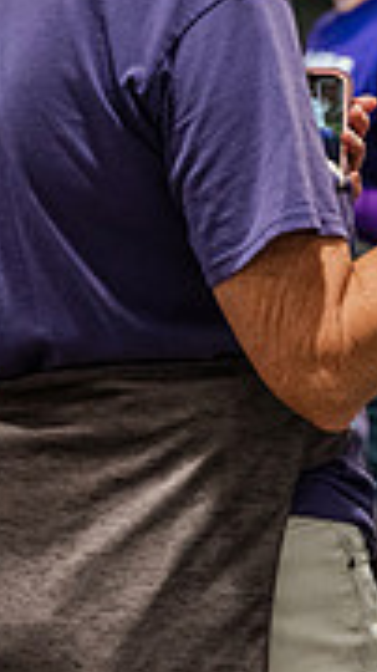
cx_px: 788
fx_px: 4327
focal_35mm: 243
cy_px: 73
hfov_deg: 4.9
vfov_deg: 8.8
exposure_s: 1/200
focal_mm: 72
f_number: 3.5
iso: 3200
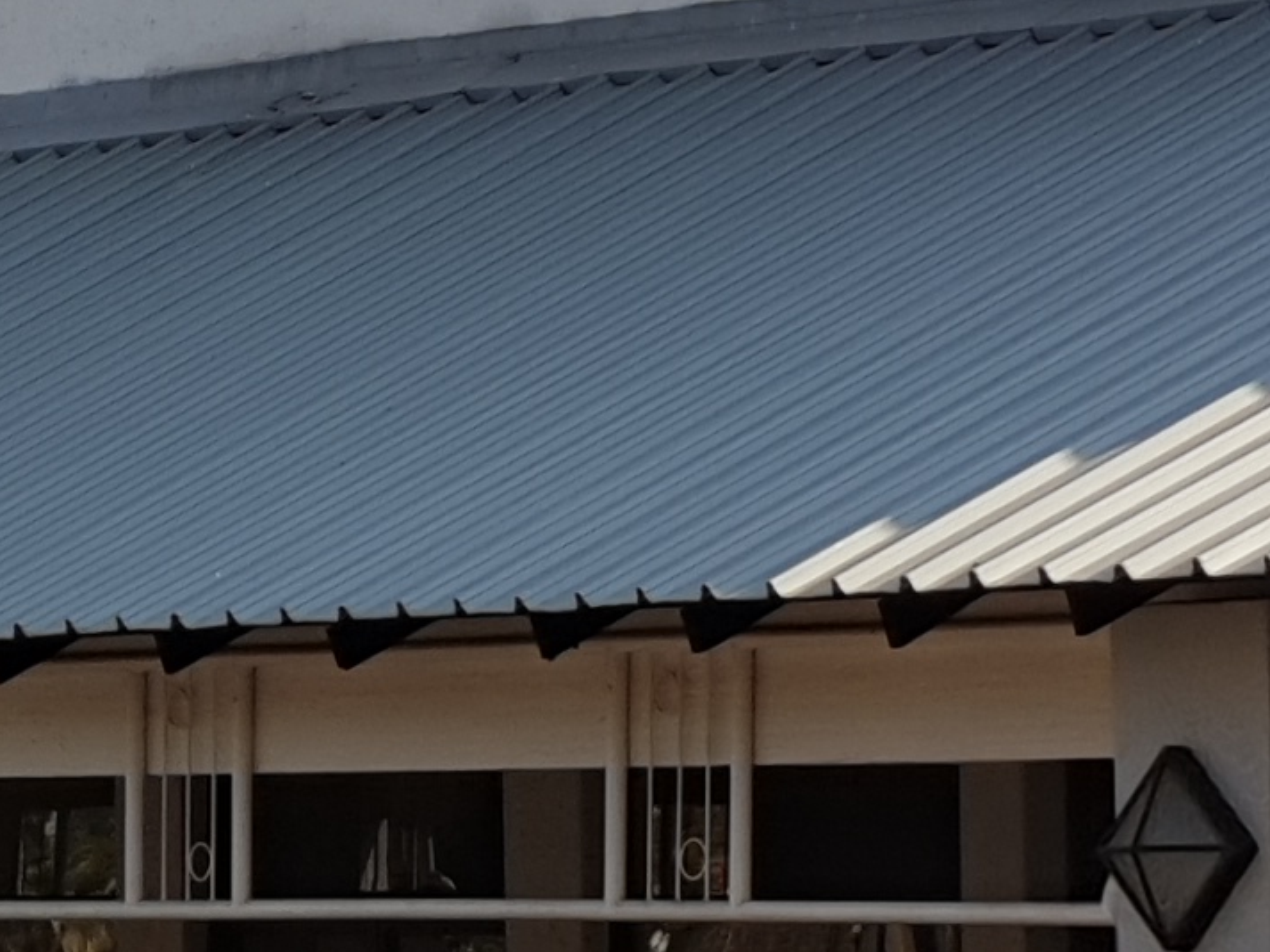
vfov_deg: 10.1
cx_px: -666
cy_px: 505
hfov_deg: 12.7
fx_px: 5394
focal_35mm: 147
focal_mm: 4.3
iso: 50
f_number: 2.4
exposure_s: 1/807
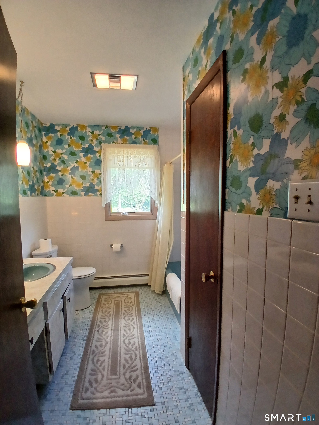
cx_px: 160
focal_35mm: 17
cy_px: 212
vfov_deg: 91.0
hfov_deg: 74.7
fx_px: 209
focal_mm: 1.4
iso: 160
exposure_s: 1/30
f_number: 2.2
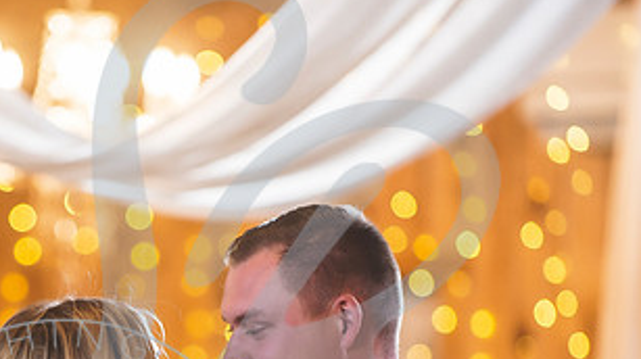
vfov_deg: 3.6
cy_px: 358
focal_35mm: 337
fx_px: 5722
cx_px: 169
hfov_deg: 6.4
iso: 1000
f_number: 2.8
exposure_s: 1/200
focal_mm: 170
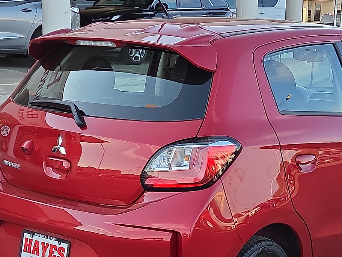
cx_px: 223
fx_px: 781
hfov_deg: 24.6
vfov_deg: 18.6
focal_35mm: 79
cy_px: 183
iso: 25
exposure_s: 1/345
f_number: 1.8
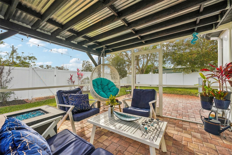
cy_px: 78
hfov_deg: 100.4
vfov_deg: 77.3
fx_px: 97
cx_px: 116
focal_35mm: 15
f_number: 8
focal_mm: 15
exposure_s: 1/320
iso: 500
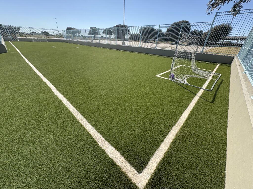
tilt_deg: -27.9
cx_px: 126
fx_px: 102
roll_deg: -2.2
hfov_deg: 102.1
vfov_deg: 85.7
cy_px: 94
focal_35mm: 14
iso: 50
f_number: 2.2
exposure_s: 1/1034
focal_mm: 2.22
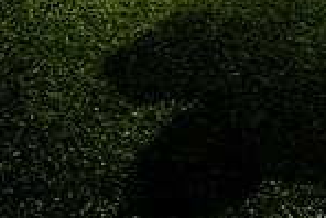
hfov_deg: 27.0
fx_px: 662
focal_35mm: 73
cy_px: -258
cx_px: 273
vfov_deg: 14.4
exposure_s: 1/800
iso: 100
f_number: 4.5
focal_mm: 24
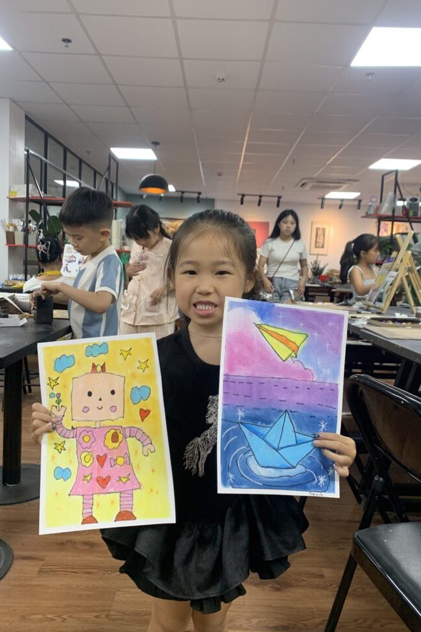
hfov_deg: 46.4
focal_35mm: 28
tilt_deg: -4.2
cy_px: 318
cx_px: 207
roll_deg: -3.0
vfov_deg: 65.5
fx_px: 491
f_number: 1.8
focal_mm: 4.25
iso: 100
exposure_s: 1/86
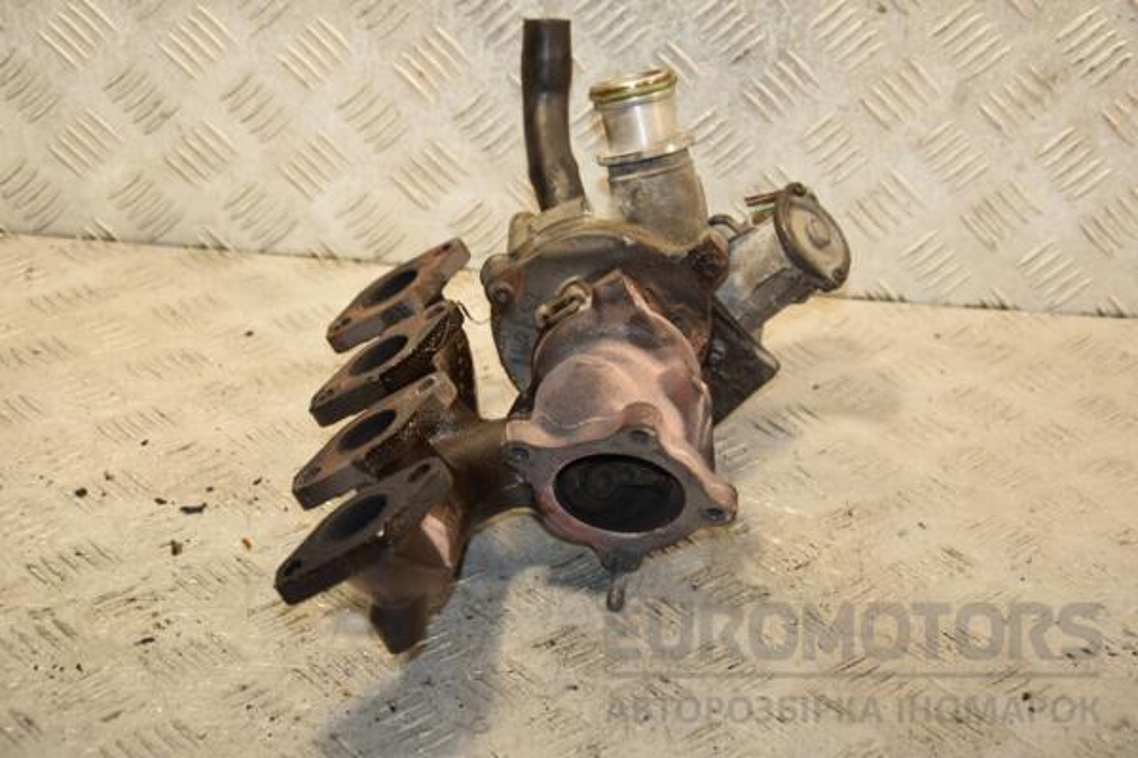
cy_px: 379
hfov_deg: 26.0
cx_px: 569
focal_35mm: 78
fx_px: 2465
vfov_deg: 17.5
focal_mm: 52
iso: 800
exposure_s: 1/200
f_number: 5.6
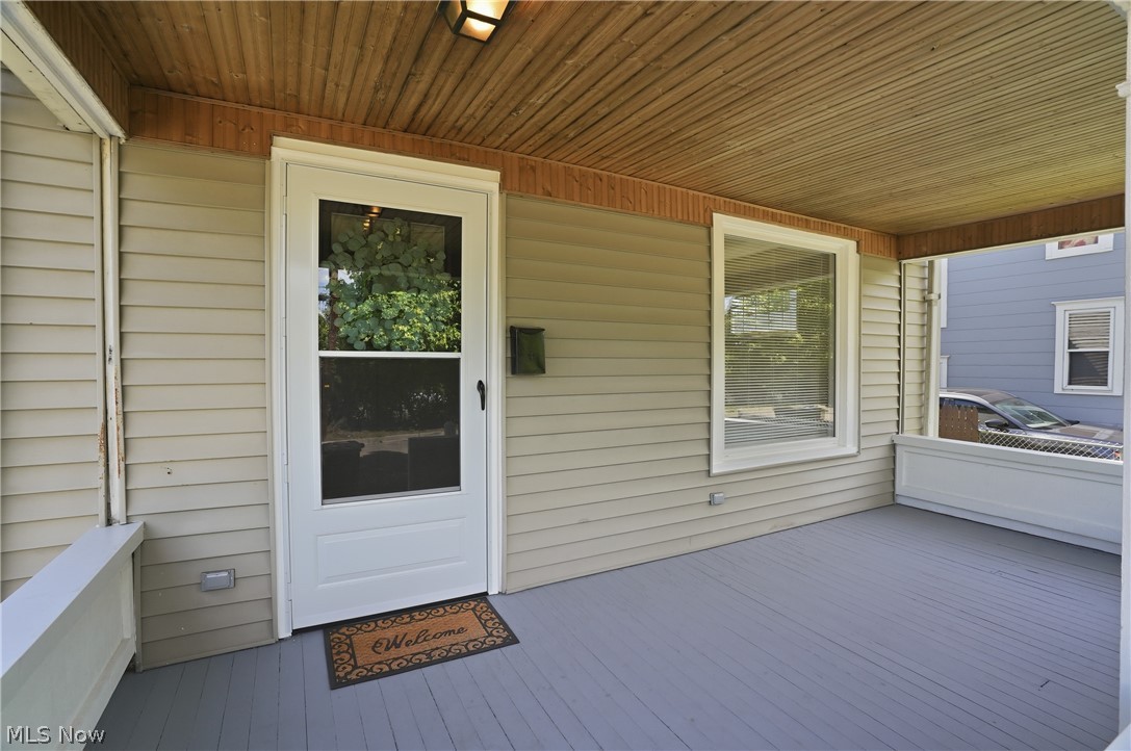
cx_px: 566
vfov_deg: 73.6
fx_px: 502
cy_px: 376
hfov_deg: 96.8
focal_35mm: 16
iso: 400
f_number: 8
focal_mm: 16
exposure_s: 1/250
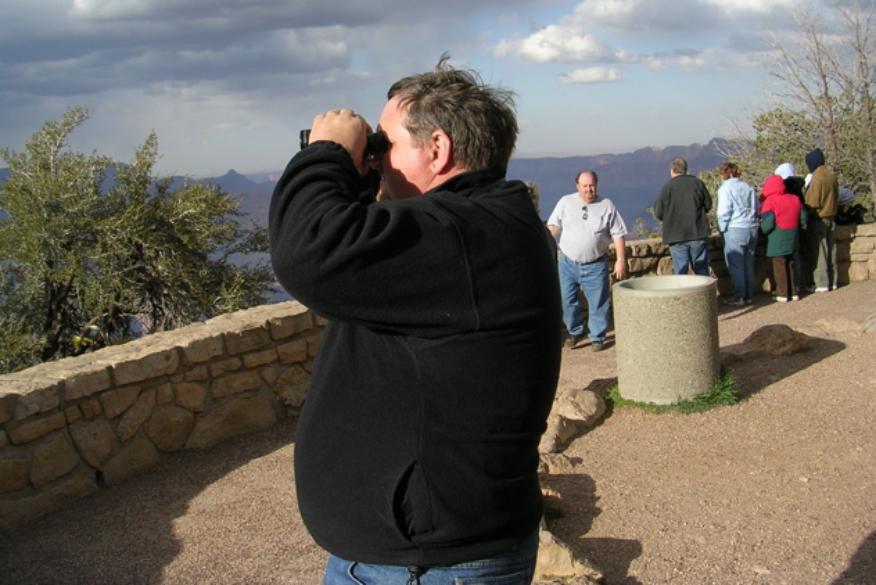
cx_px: 434
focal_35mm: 40
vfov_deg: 33.4
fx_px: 974
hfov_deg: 48.4
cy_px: 255
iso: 50
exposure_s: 1/738
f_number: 2.8
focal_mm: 5.8
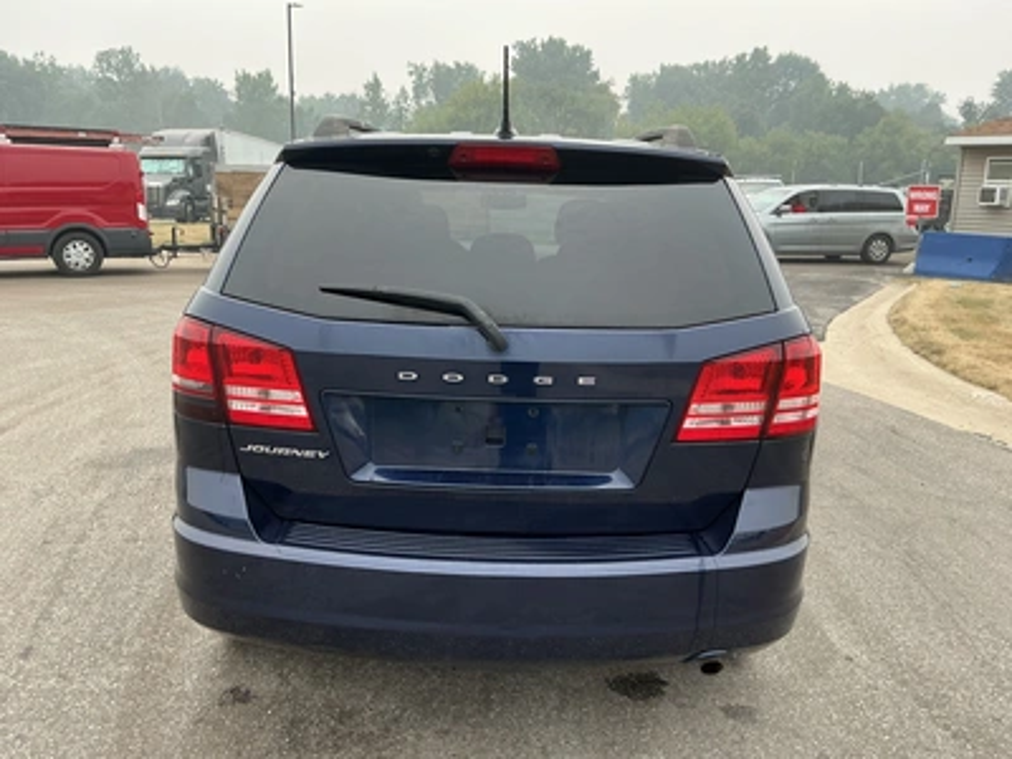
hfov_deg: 63.4
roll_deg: -0.1
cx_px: 506
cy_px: 380
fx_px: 819
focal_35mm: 28
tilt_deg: -13.0
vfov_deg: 49.7
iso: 25
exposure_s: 1/739
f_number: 1.8
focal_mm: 3
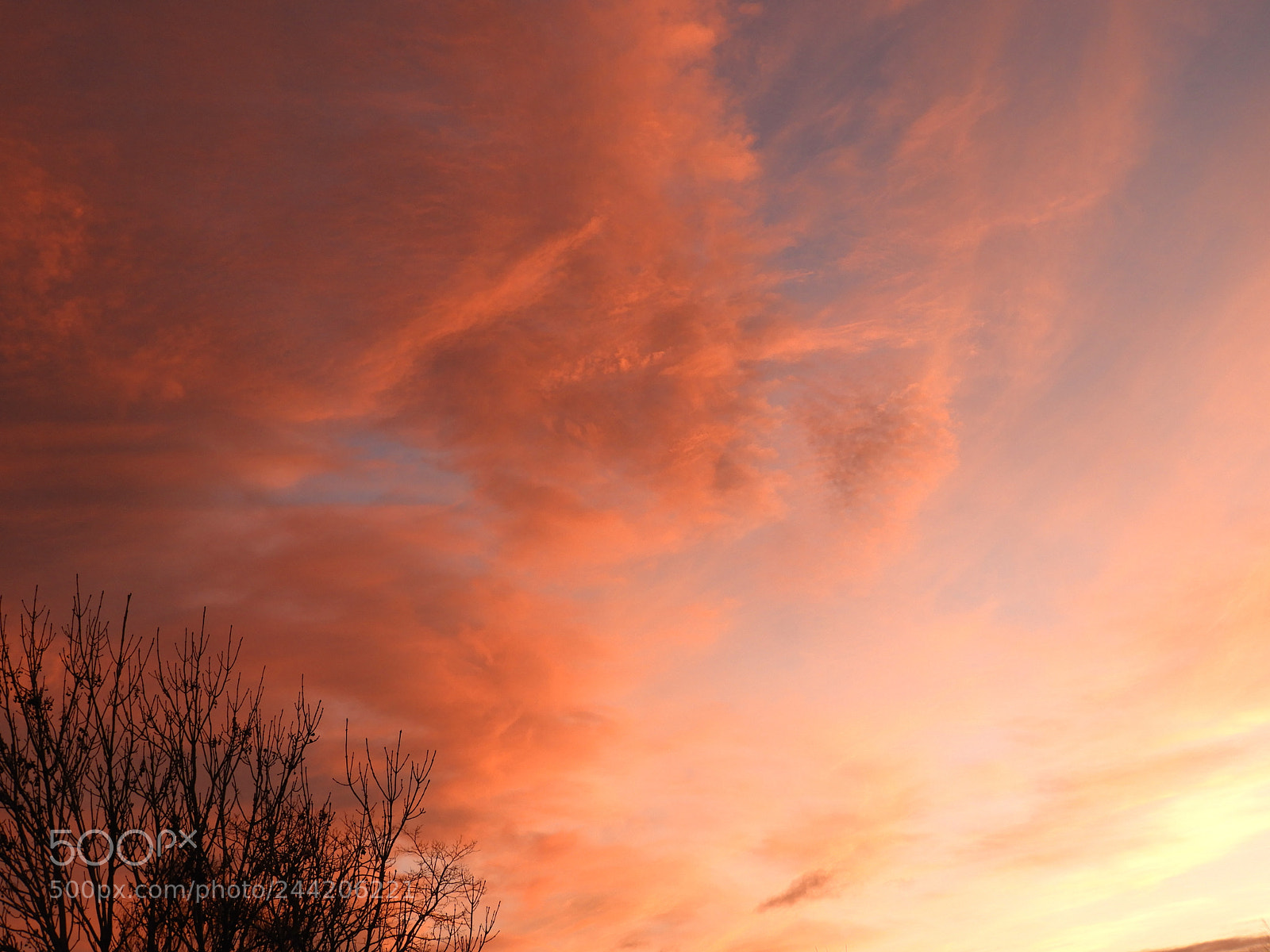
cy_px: 476
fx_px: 1834
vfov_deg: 29.1
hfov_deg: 38.2
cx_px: 635
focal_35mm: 50
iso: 100
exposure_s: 1/80
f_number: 4
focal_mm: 9
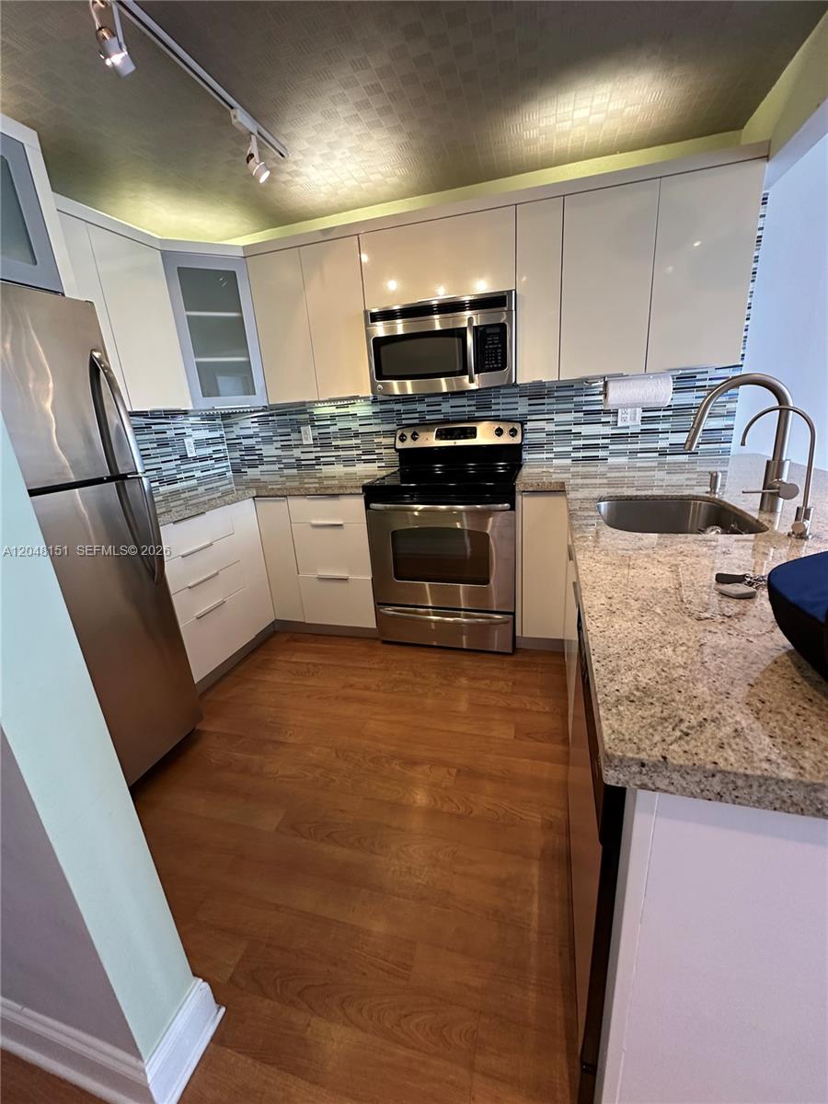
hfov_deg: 85.7
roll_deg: +3.3
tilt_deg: -16.4
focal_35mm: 14
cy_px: 552
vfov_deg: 102.1
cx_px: 414
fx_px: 446
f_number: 2.2
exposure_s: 1/60
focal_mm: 2.22
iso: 400
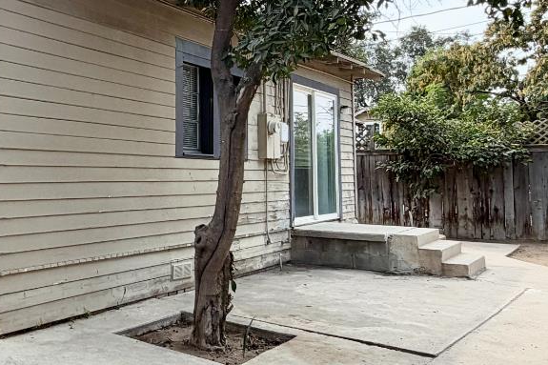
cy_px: 155
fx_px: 578
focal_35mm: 38
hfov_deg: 46.9
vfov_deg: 35.0
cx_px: 82
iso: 40
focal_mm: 2.22
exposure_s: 1/760
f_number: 2.2
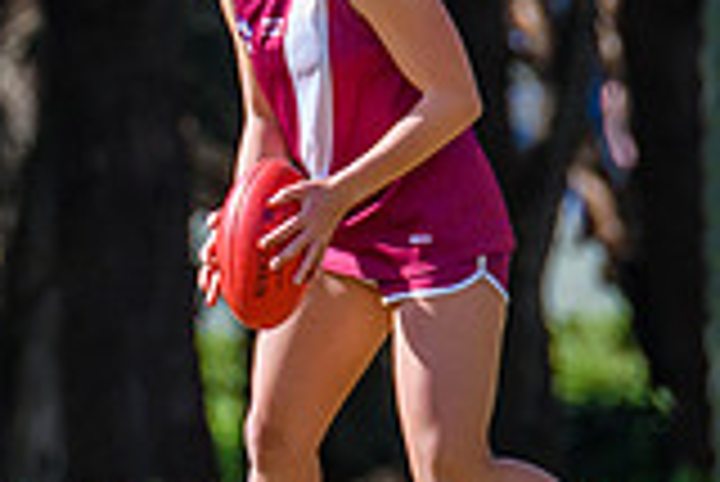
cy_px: 236
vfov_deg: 0.6
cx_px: 36
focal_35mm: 2250
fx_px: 45040
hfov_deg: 0.9
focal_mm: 420
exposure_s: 1/1250
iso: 800
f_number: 7.1
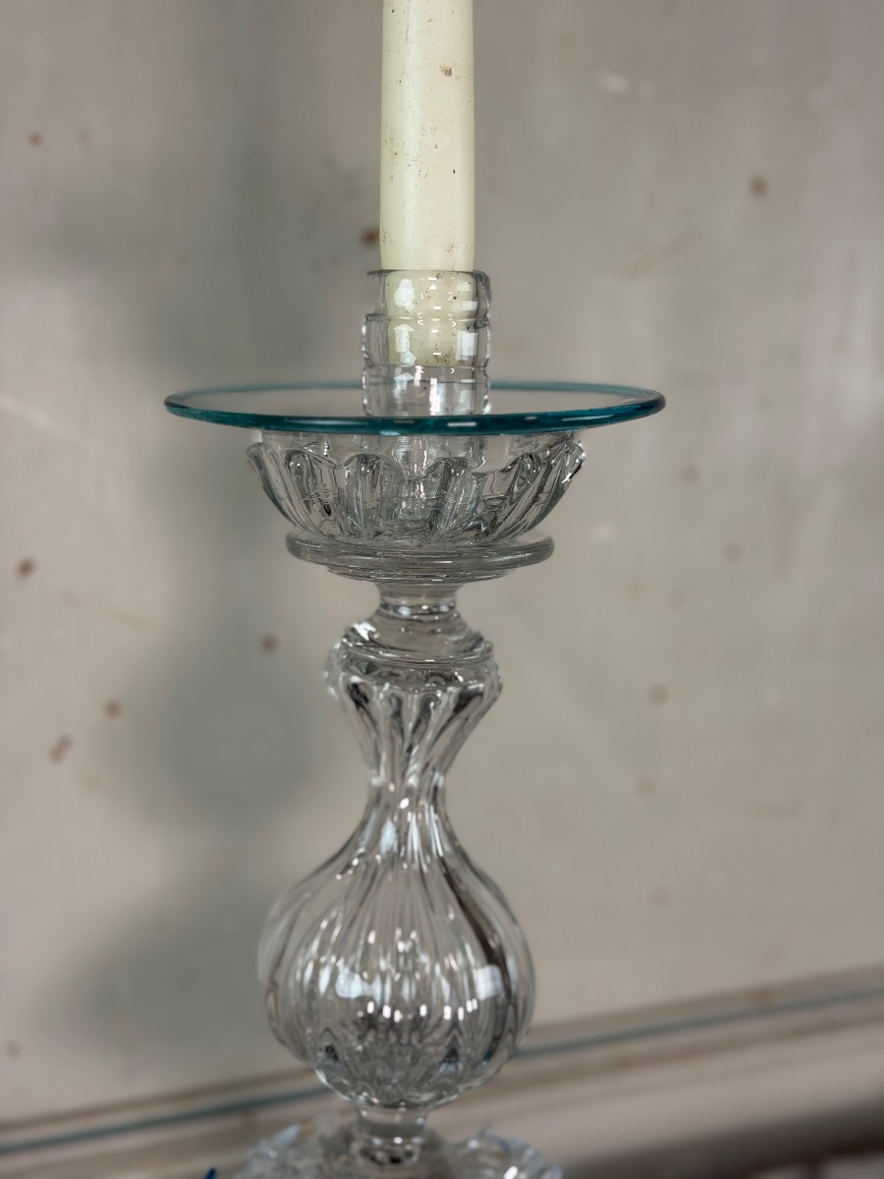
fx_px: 1634
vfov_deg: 39.7
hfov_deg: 30.3
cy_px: 590
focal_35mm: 48
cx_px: 442
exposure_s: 1/100
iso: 80
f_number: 1.78
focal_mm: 6.76
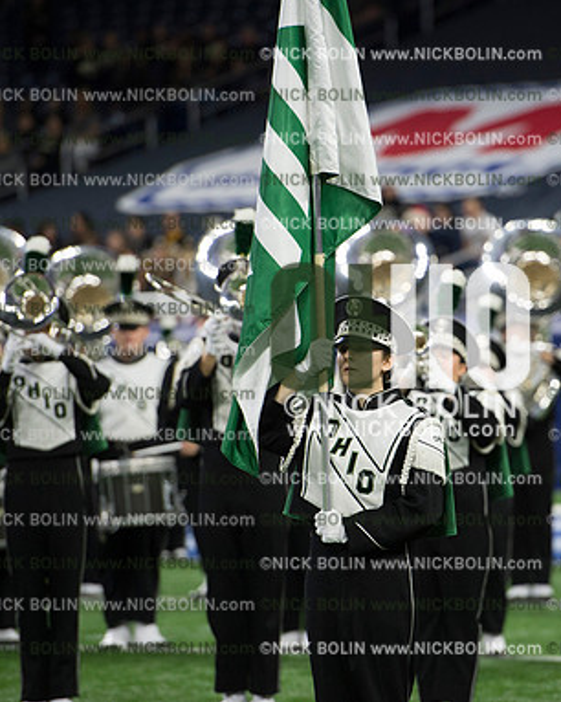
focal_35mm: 284
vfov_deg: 6.8
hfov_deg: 5.4
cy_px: 350
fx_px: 5899
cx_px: 400
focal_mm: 200
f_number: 3.5
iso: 2500
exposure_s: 1/1600
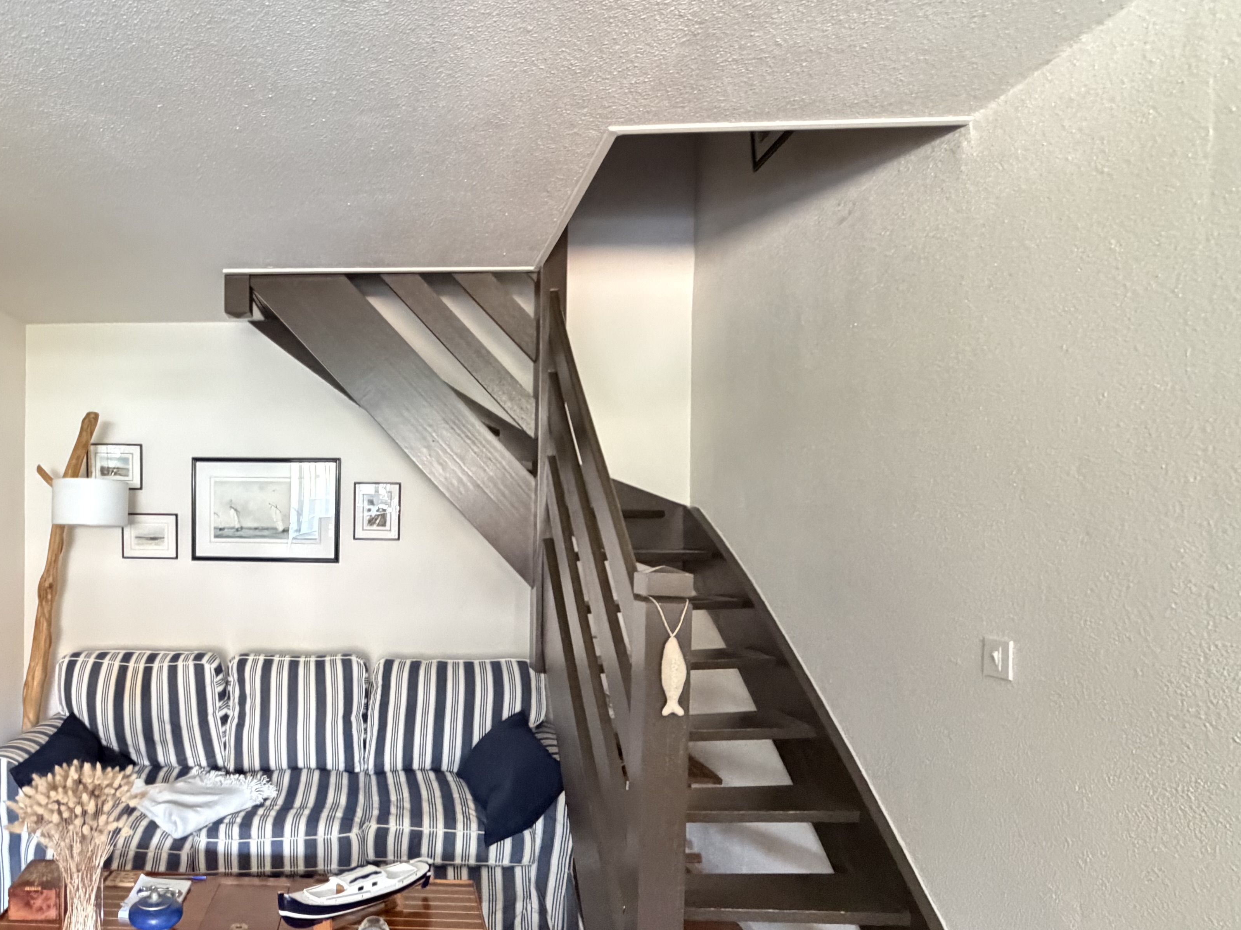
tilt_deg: -0.6
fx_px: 896
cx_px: 342
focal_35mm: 25
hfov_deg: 66.0
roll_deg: +1.2
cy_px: 542
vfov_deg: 54.6
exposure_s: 1/40
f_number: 2.2
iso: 1600
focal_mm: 2.22
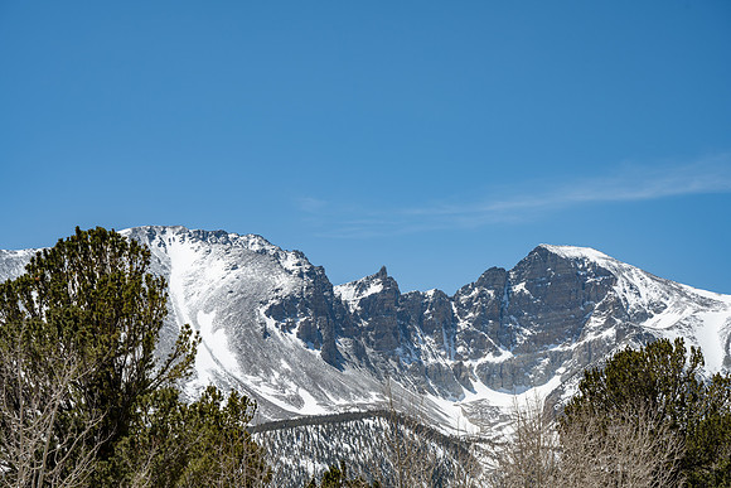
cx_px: 366
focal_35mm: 70
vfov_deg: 19.5
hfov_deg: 28.8
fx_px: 1422
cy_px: 244
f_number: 9
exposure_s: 1/250
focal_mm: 70
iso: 64
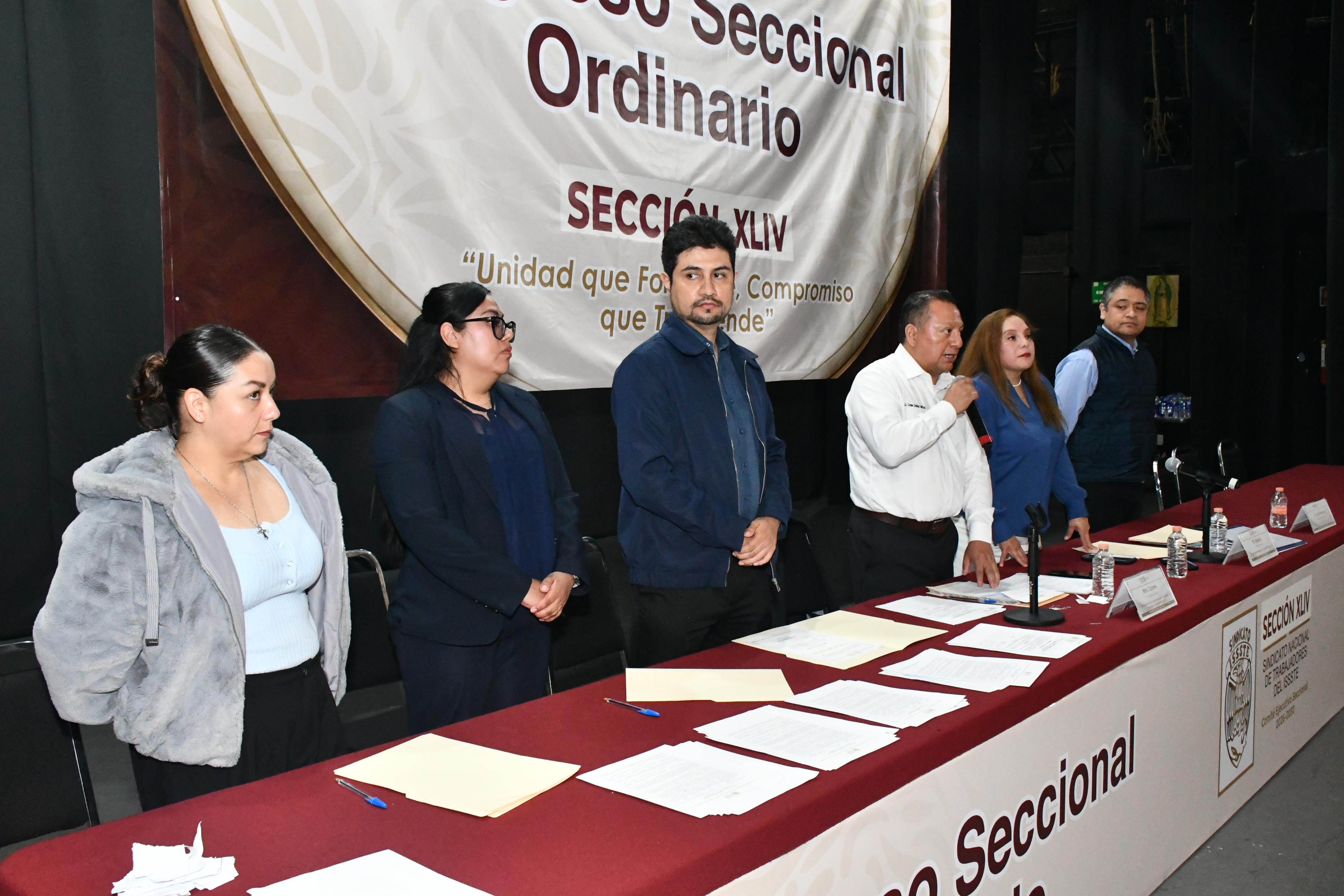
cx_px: 672
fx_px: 1120
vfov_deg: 43.6
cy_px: 448
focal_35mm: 30
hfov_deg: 61.9
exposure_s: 1/100
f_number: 9
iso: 6400
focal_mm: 20
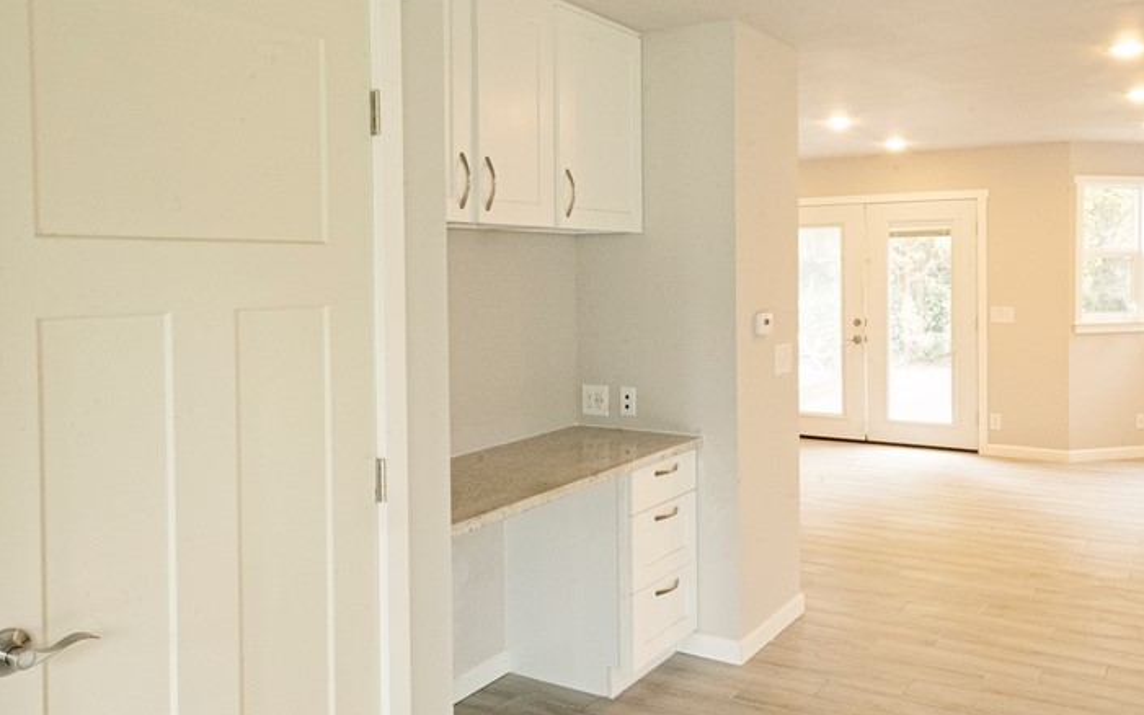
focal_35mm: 30
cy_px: 291
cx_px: 676
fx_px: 935
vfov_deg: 41.7
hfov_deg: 62.4
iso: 5000
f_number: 22
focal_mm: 19
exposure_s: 1/13
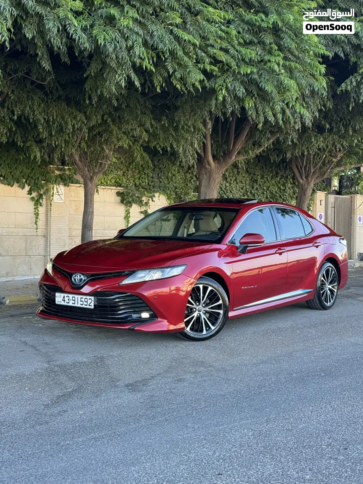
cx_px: 182
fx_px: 671
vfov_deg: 39.7
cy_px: 242
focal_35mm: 48
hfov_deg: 30.3
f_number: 1.78
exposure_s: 1/284
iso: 64
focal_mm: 6.76
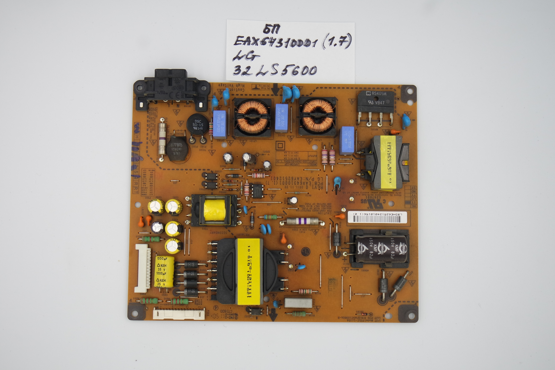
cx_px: 278
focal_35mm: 48
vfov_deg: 28.1
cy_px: 185
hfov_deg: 41.1
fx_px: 740
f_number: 5
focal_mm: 18
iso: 160
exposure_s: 1/125
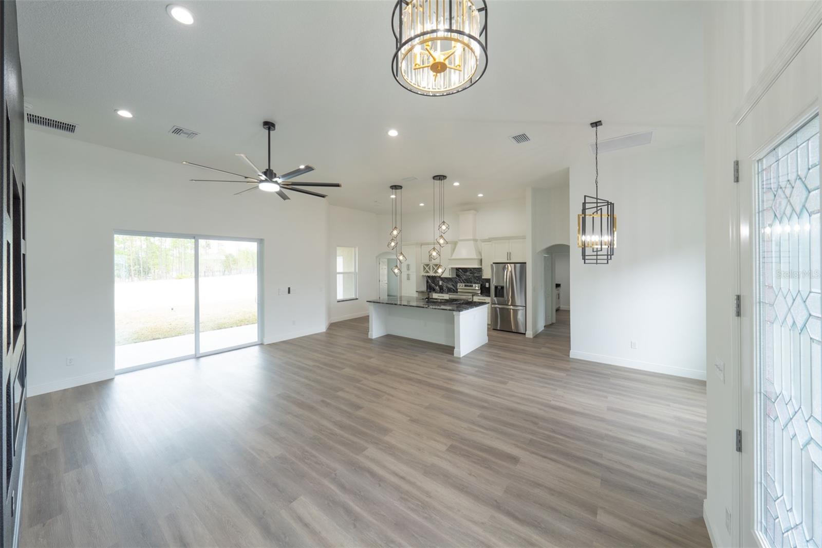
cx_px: 411
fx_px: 274
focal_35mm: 12
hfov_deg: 112.6
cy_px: 274
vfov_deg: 90.0
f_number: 8
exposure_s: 1/125
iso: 320
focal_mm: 12
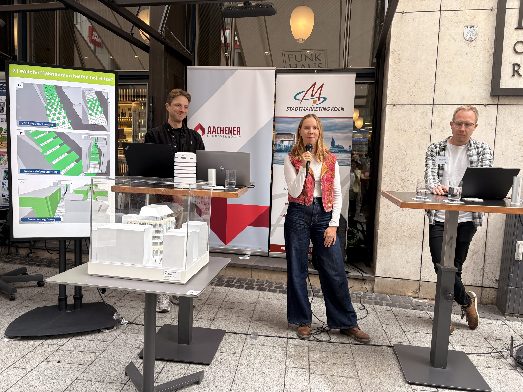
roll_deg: -2.2
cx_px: 262
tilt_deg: -5.0
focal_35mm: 26
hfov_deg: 67.3
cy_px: 196
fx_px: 393
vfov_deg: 53.1
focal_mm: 5.96
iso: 40
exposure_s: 1/293
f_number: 1.6
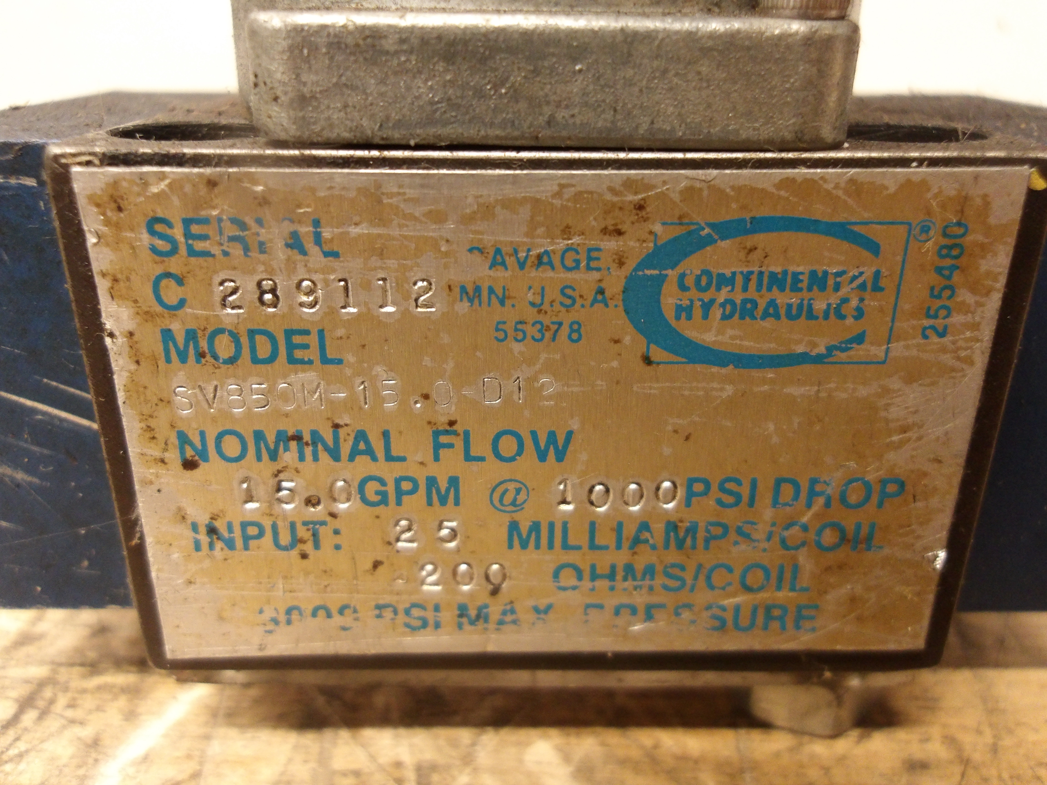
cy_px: 392
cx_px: 524
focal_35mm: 27
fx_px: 817
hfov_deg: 65.3
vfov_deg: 51.4
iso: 512
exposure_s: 1/60
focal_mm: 4.9
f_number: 3
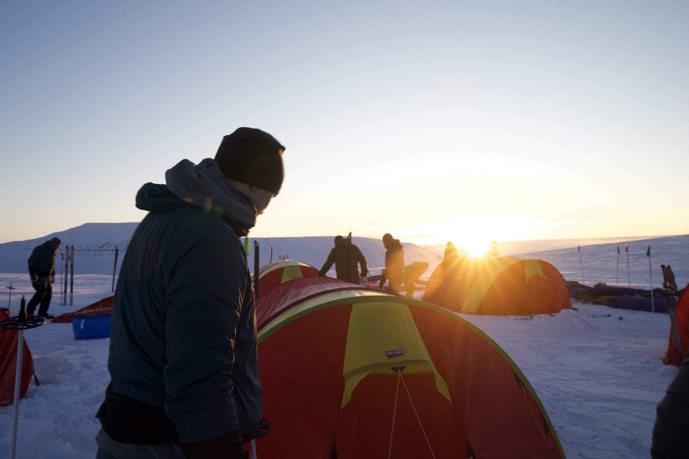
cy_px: 230
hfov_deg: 60.3
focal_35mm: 31
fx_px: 593
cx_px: 344
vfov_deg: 42.3
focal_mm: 31
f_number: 14
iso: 500
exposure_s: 1/80
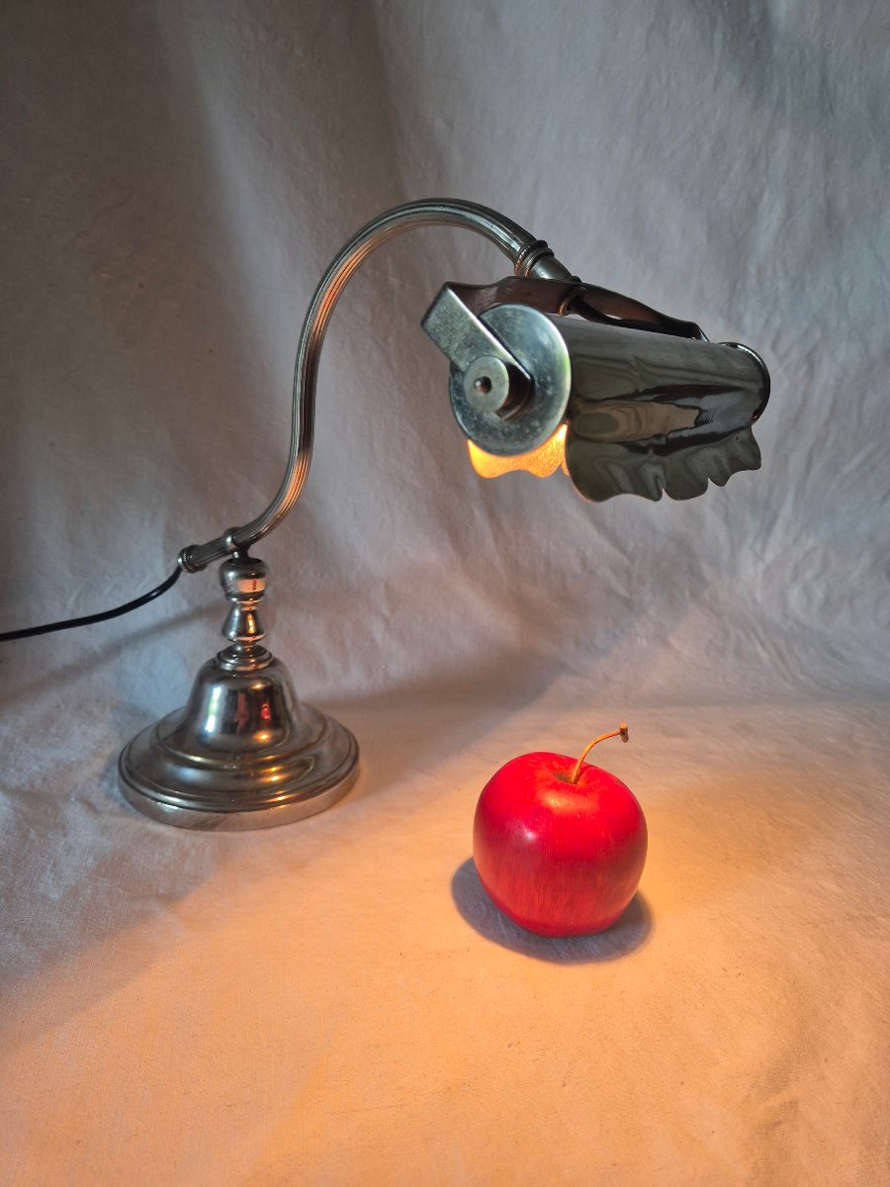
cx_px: 445
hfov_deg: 58.9
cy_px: 594
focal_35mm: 23
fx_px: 788
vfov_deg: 73.9
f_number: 1.8
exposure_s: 1/100
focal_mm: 5.4
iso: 160
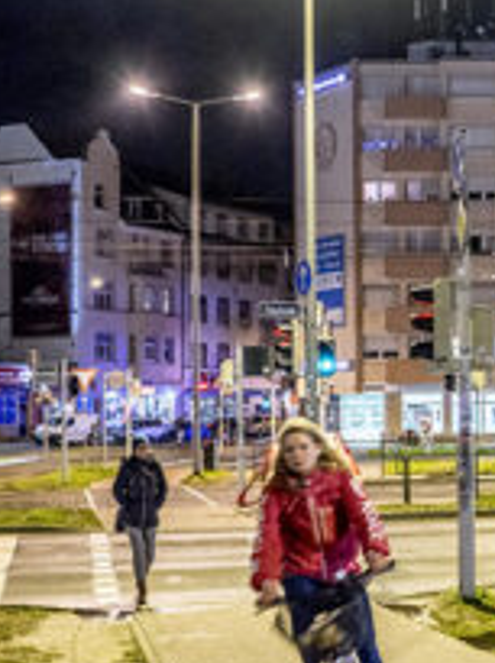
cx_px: 408
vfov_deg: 26.4
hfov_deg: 19.6
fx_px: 1415
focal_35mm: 74
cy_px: 323
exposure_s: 1/25
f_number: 2.8
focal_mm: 35
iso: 800
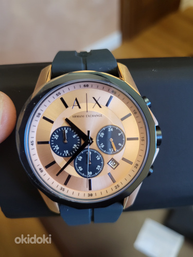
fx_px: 193
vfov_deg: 67.3
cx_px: 96
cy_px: 128
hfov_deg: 53.1
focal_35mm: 26
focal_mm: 5.4
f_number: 1.8
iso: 500
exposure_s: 1/50
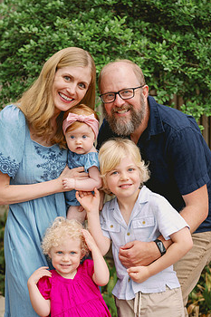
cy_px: 192
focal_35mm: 81
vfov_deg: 25.0
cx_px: 103
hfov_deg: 16.8
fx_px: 713
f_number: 2.8
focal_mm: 63
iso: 320
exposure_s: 1/250
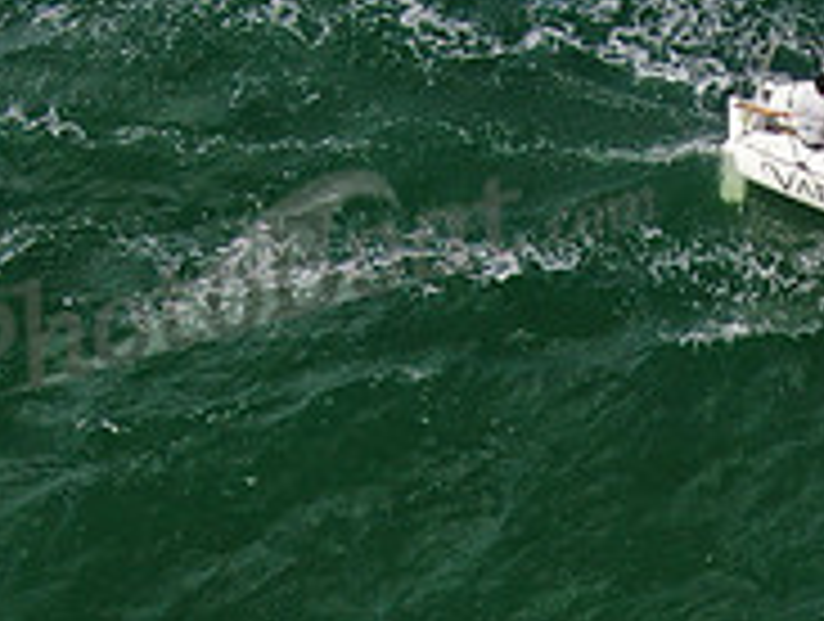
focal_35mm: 117
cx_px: 923
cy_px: 934
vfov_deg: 12.1
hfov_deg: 16.3
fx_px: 2791
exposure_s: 1/1250
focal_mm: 6.35
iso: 100
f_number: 3.4
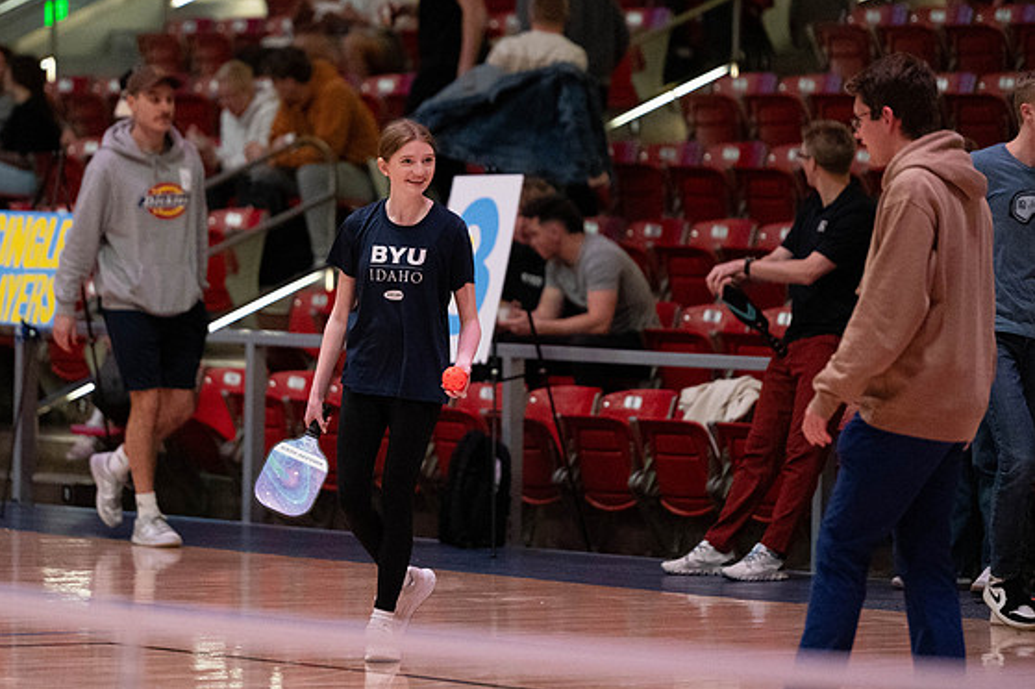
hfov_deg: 8.6
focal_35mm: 240
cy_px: 324
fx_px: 6896
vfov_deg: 5.7
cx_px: 418
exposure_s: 1/1000
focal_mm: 200
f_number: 2.8
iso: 10000
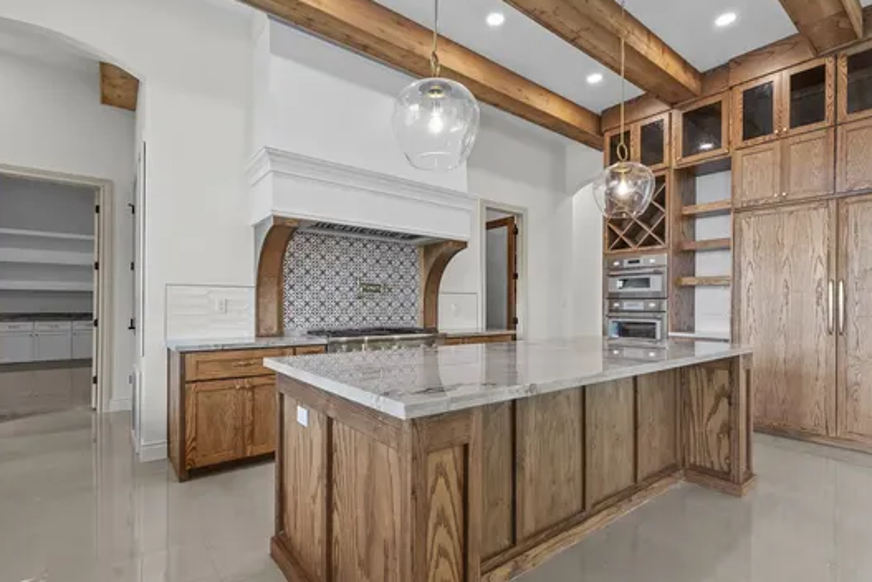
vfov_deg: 70.5
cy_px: 300
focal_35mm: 17
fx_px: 412
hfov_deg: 93.2
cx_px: 443
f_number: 8
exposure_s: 1/1.25
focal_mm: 14
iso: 100
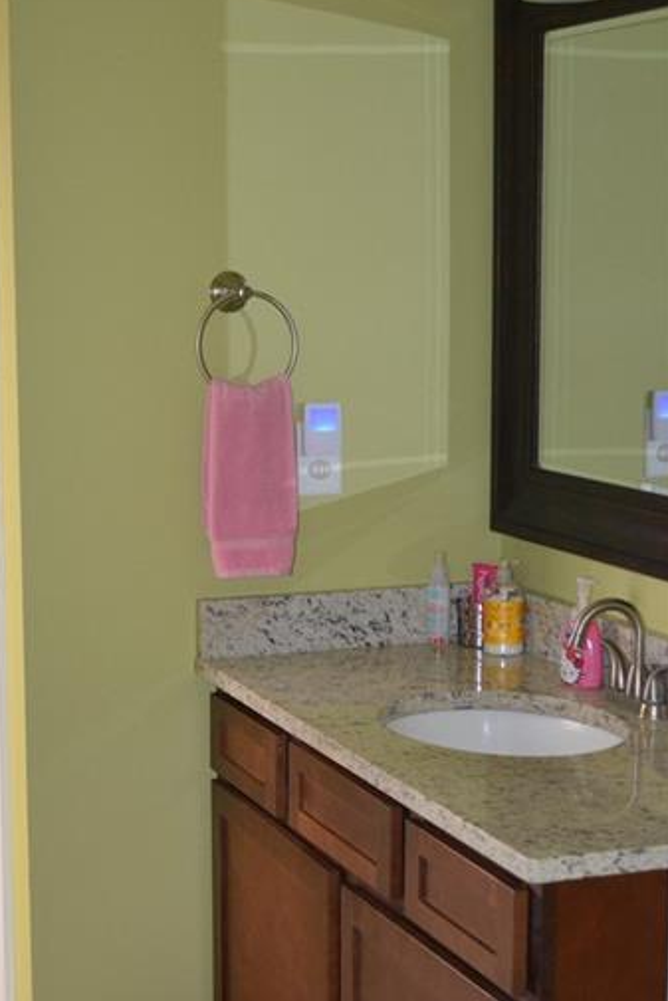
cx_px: 165
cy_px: 620
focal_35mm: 73
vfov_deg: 27.6
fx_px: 2030
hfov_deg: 18.6
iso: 1800
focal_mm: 32
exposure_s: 1/60
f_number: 4.8
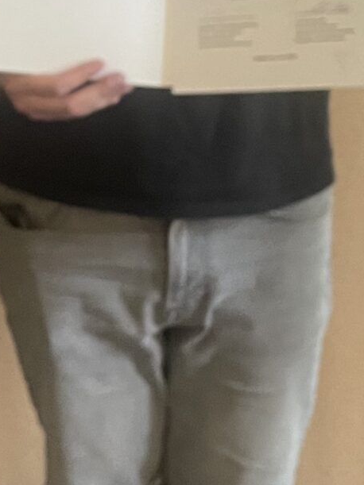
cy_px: 92
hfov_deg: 13.3
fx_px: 1529
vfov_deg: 17.9
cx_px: -49
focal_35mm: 109
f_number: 1.6
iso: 320
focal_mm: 4.2
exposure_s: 1/60
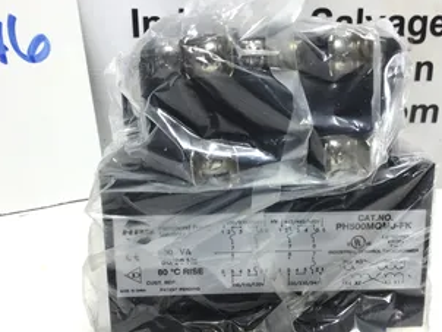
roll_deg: -0.5
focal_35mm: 41
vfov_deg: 35.1
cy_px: 200
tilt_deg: -20.5
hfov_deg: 45.7
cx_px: 240
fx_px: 524
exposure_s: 1/60
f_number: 2.4
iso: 25
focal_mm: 3.3
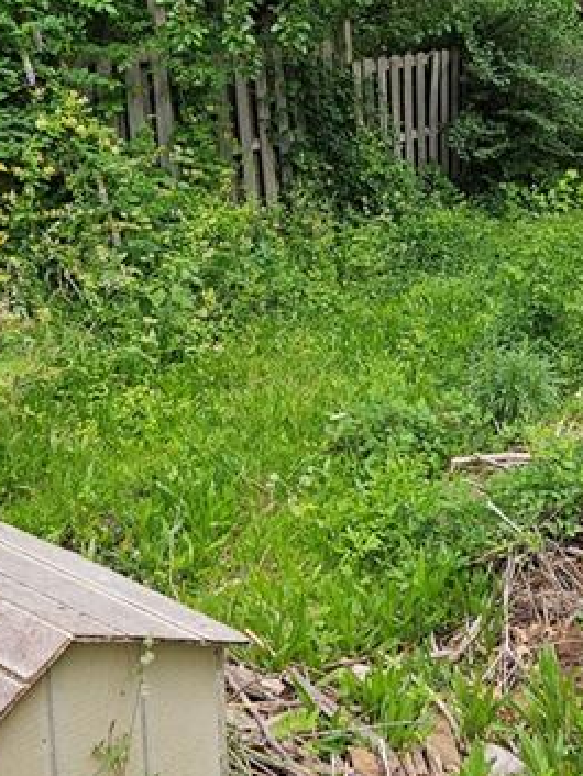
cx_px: 389
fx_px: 1122
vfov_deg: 37.7
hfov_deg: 28.9
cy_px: 244
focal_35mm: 50
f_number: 1.8
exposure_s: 1/282
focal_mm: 5.4
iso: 25
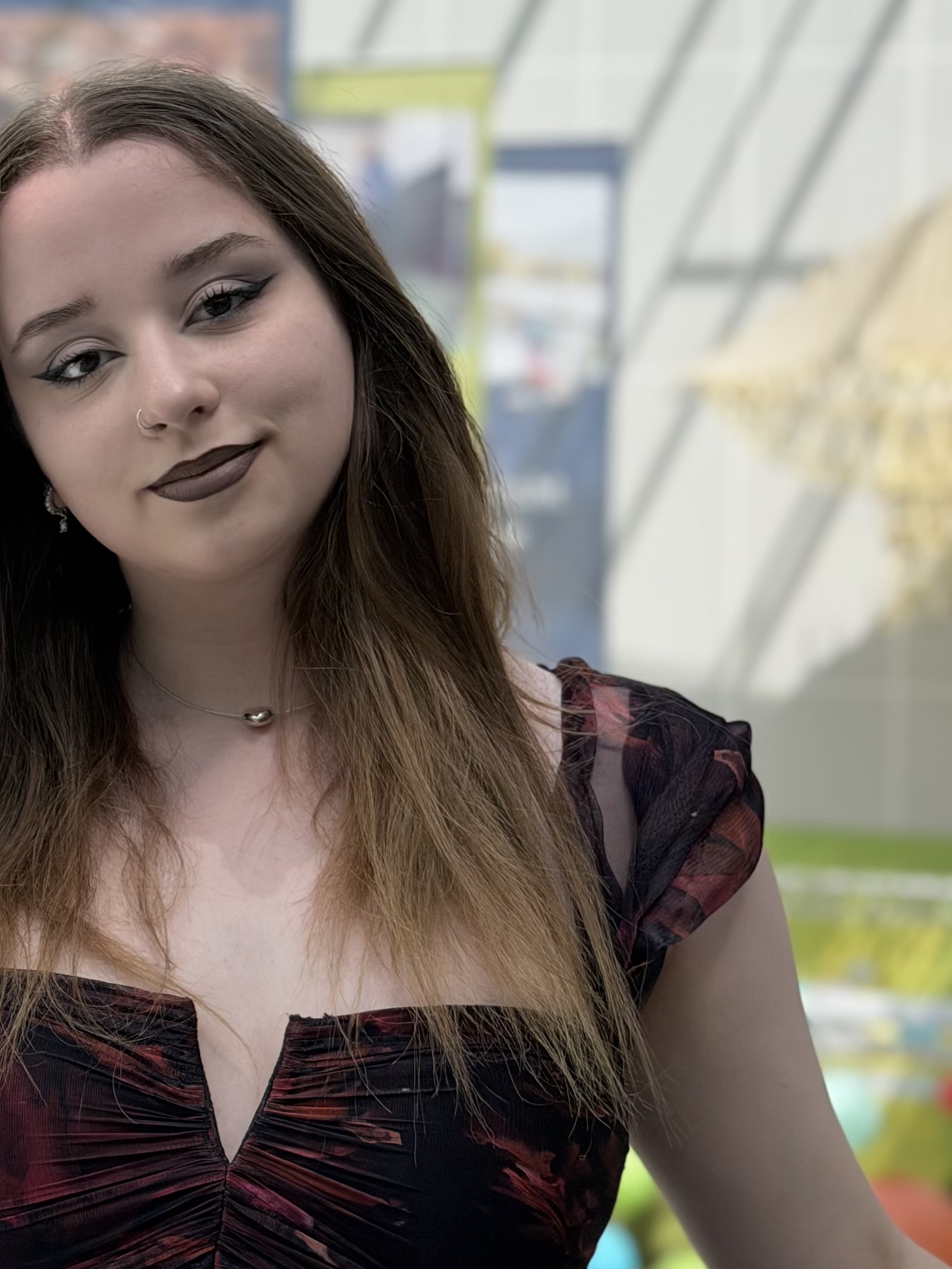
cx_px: 146
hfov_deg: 17.2
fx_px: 3117
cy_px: 567
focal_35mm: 85
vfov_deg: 23.0
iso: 64
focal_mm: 6.76
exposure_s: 1/2033
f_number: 1.78
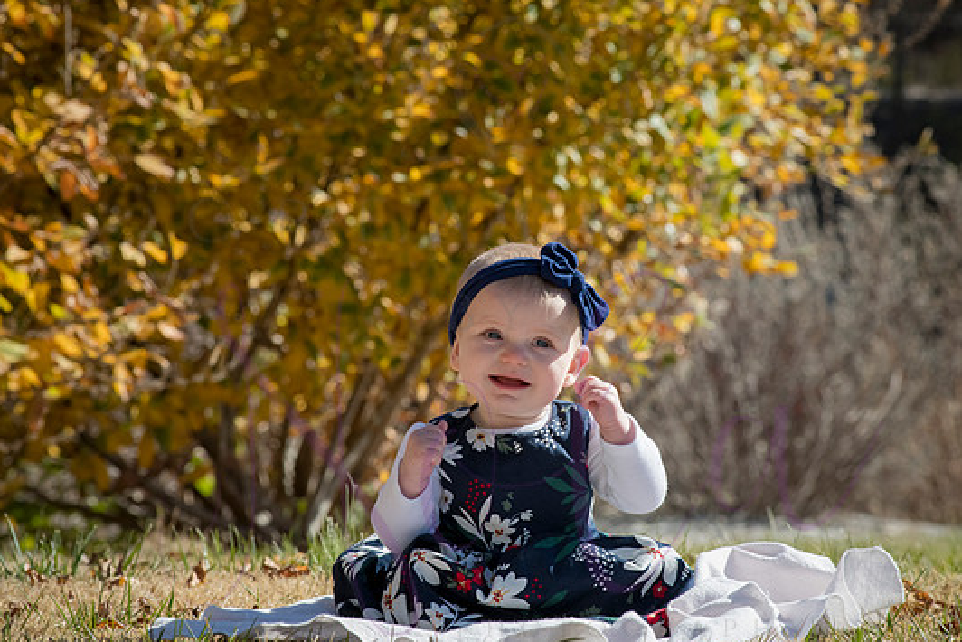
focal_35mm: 158
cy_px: 308
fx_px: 4223
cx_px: 521
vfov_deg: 8.7
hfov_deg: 13.0
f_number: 10
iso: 400
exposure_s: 1/400
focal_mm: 145
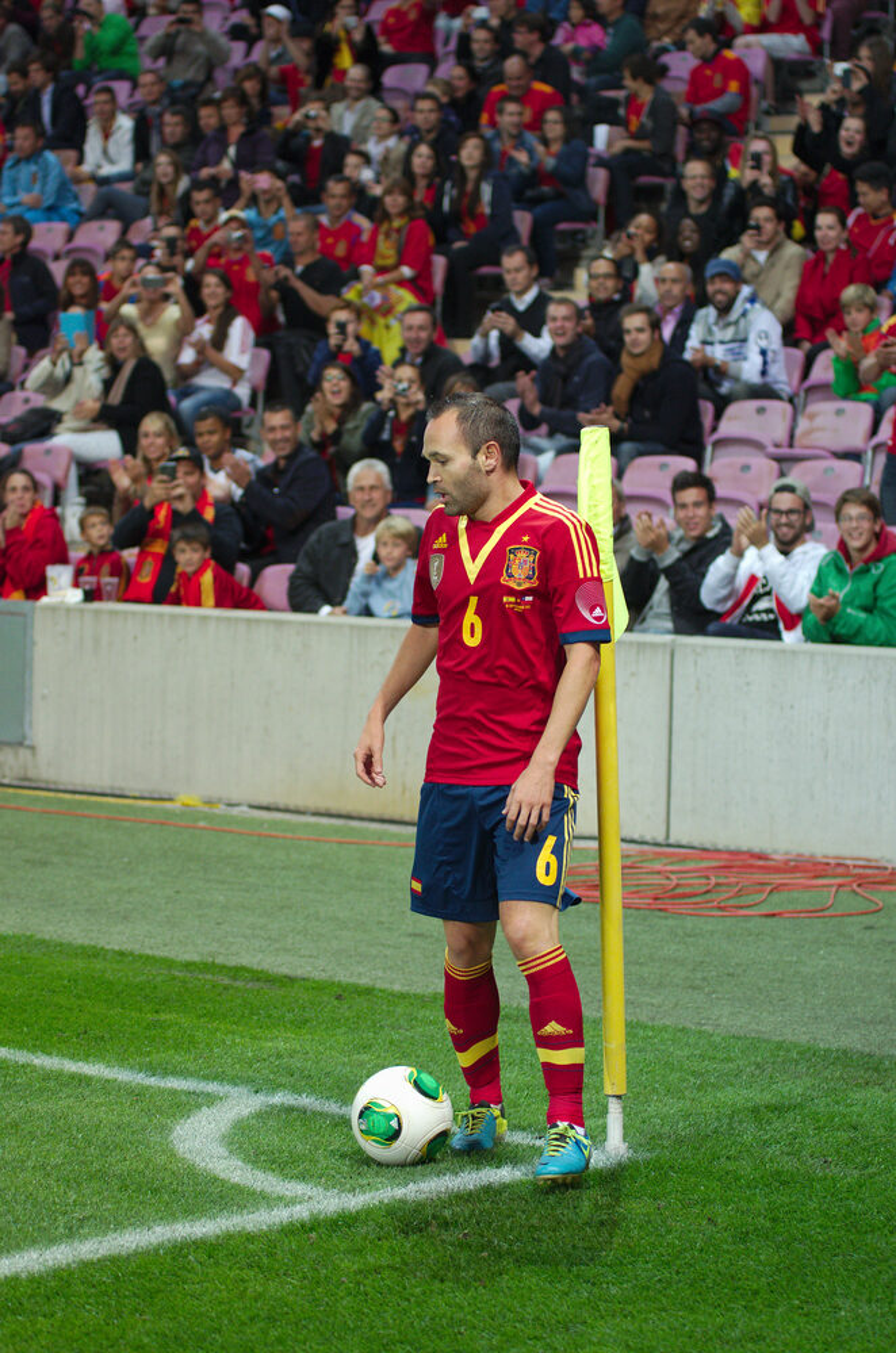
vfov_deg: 19.5
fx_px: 3939
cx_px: 448
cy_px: 676
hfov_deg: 13.0
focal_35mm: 105
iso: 1600
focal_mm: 70
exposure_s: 1/400
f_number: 2.8
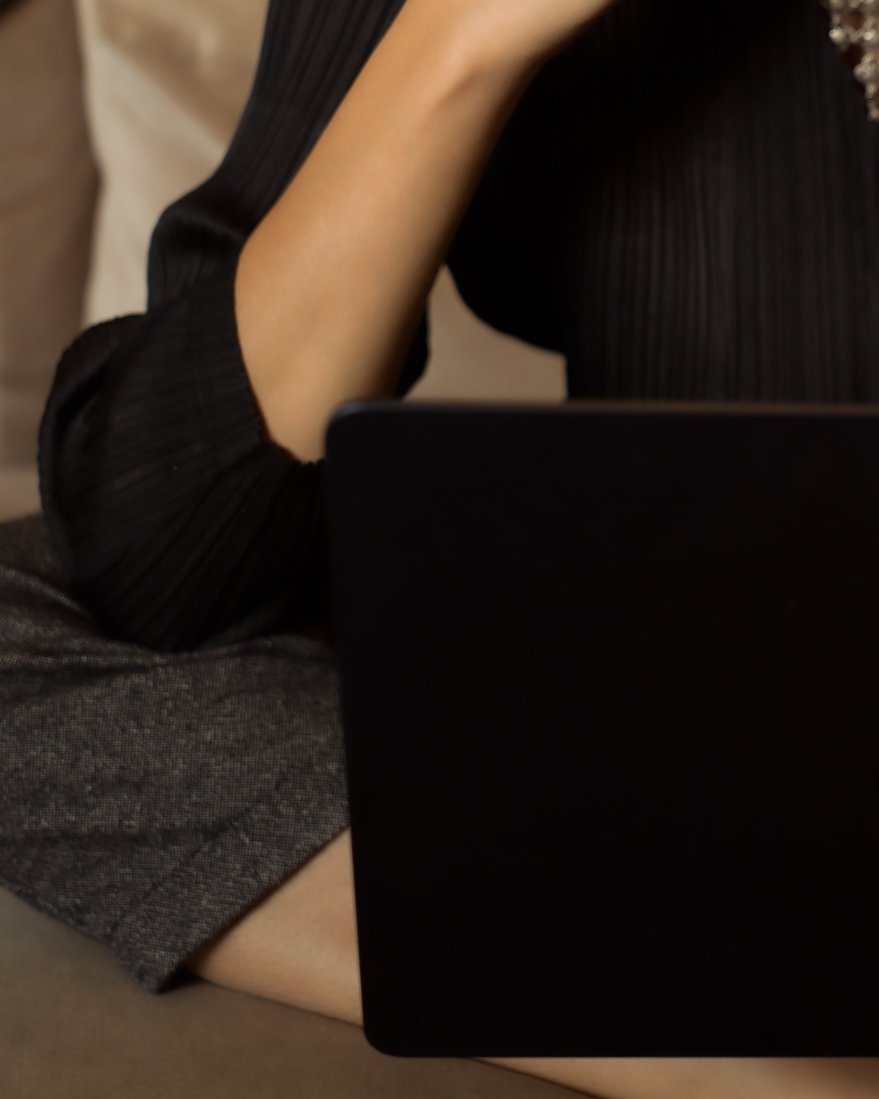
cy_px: 193
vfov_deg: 24.9
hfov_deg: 19.7
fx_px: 2439
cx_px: 909
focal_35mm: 75
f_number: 2.5
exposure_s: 1/125
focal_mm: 38
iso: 400
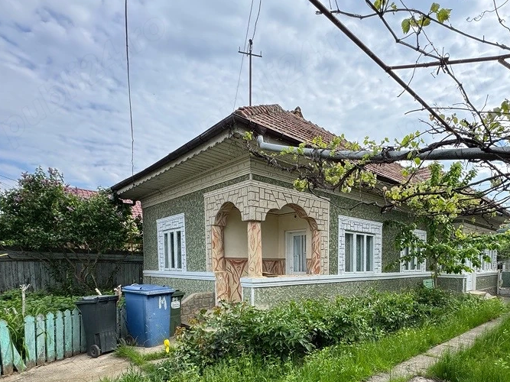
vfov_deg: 60.3
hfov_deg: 77.0
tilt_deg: -3.6
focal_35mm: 21
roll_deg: -0.1
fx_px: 309
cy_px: 283
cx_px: 331
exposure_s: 1/443
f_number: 2.2
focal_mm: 2.22
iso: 50
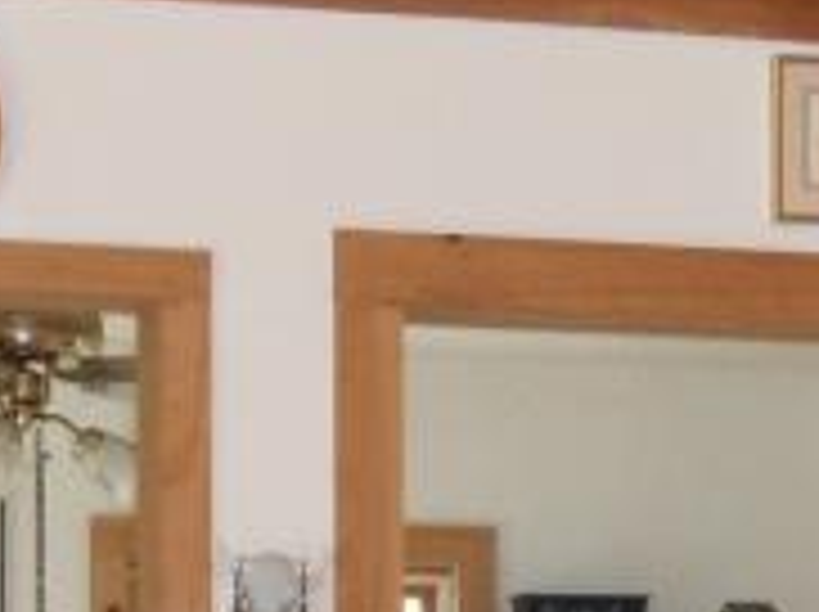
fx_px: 5860
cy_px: 1138
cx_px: 540
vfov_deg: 5.9
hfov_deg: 8.0
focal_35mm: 248
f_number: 3.5
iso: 400
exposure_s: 1/30
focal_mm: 6
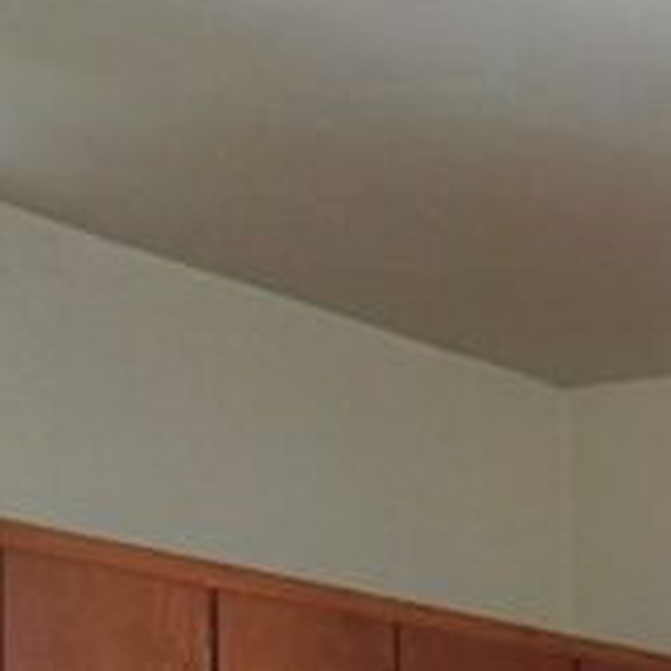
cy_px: 1091
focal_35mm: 133
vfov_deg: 12.3
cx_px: 1064
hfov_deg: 12.4
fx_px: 2917
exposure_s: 1/120
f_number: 1.8
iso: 640
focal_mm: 5.4
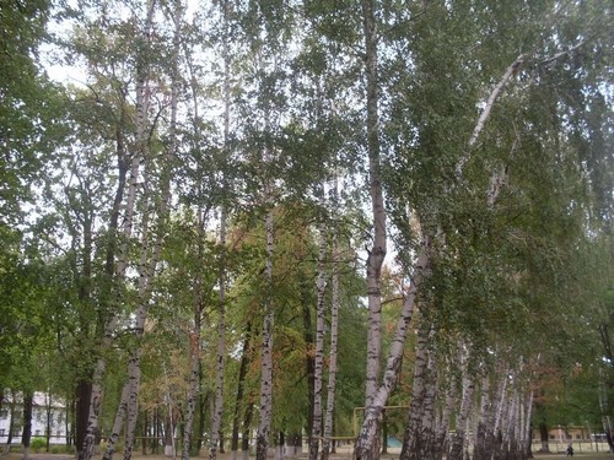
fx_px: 674
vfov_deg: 37.7
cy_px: 230
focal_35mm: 38
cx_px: 307
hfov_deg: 49.0
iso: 80
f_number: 2.8
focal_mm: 6.3
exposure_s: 1/180
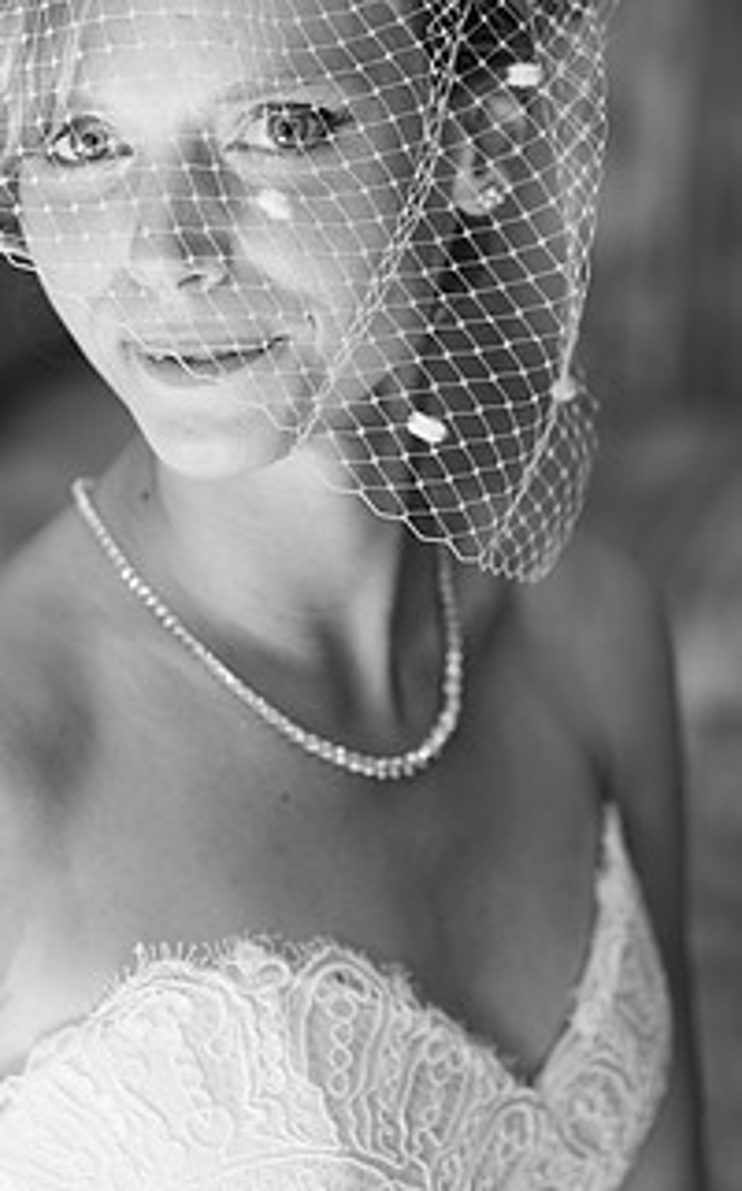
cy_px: 408
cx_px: 288
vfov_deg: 13.9
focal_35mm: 150
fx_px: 4864
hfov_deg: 8.7
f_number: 4
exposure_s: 1/80
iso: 640
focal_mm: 105
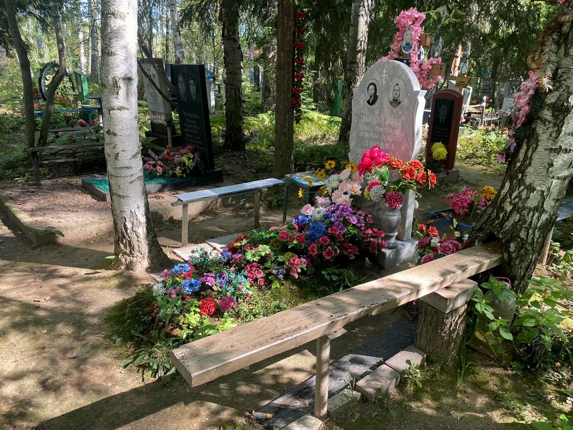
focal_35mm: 26
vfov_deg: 53.1
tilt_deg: -13.6
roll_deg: -3.9
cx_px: 286
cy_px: 215
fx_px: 430
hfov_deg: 67.3
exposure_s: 1/121
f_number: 1.8
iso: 80
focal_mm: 4.25
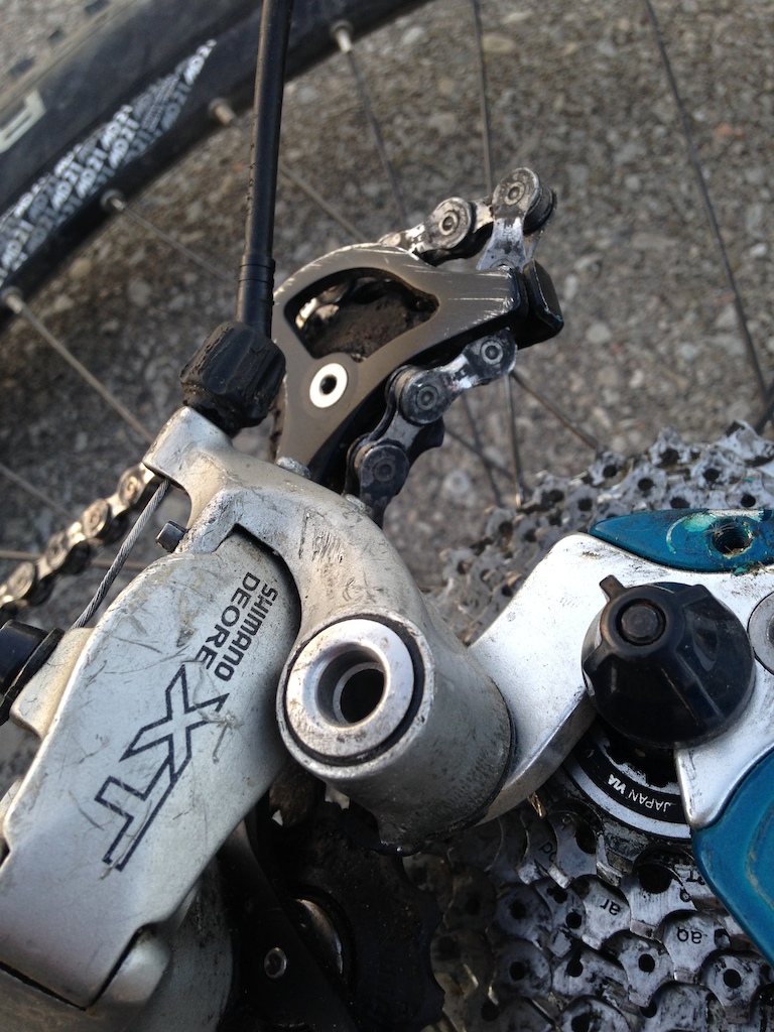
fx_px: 984
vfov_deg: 55.4
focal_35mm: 33
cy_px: 516
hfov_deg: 42.9
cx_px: 387
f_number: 2.4
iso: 50
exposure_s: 1/60
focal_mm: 4.12
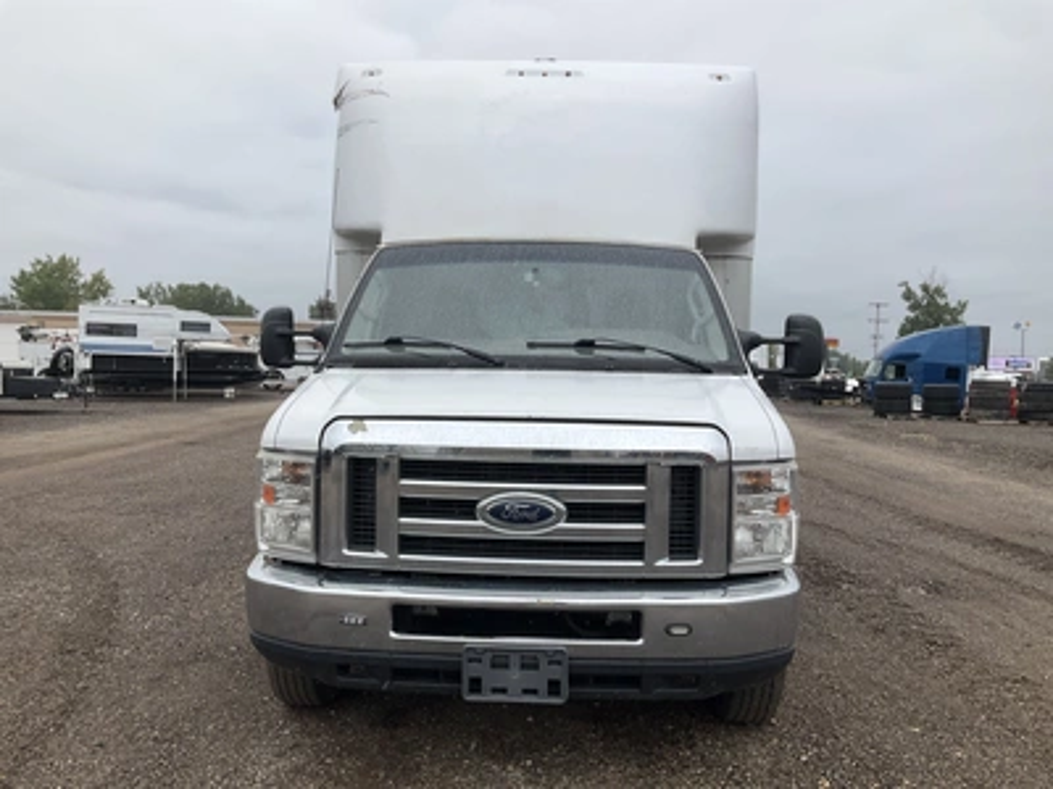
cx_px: 526
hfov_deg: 61.7
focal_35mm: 29
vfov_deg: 48.2
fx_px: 882
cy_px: 394
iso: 25
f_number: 1.8
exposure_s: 1/1490
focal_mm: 3
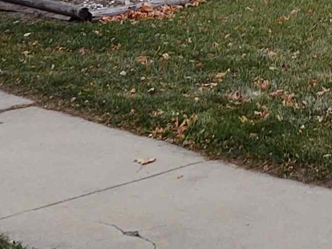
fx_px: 1218
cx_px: 371
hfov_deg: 15.1
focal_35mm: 127
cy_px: -240
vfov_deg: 10.7
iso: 100
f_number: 1.7
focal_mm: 4.75
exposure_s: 1/757
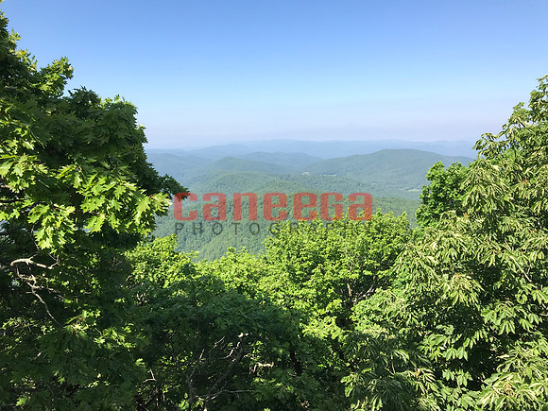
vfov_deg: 49.7
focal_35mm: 28
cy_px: 206
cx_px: 274
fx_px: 443
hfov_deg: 63.4
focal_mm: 3.99
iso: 20
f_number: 1.8
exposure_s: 1/1140
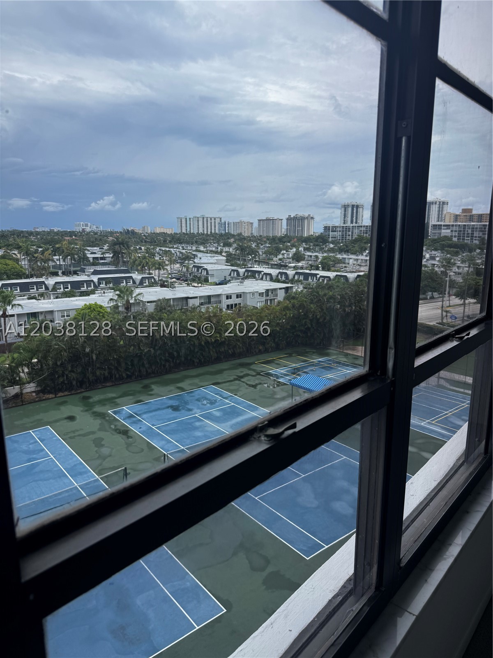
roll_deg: +0.4
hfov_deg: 56.8
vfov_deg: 71.6
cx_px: 246
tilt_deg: -11.9
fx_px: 456
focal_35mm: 24
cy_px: 329
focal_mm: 6.76
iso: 80
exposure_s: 1/2506
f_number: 1.78
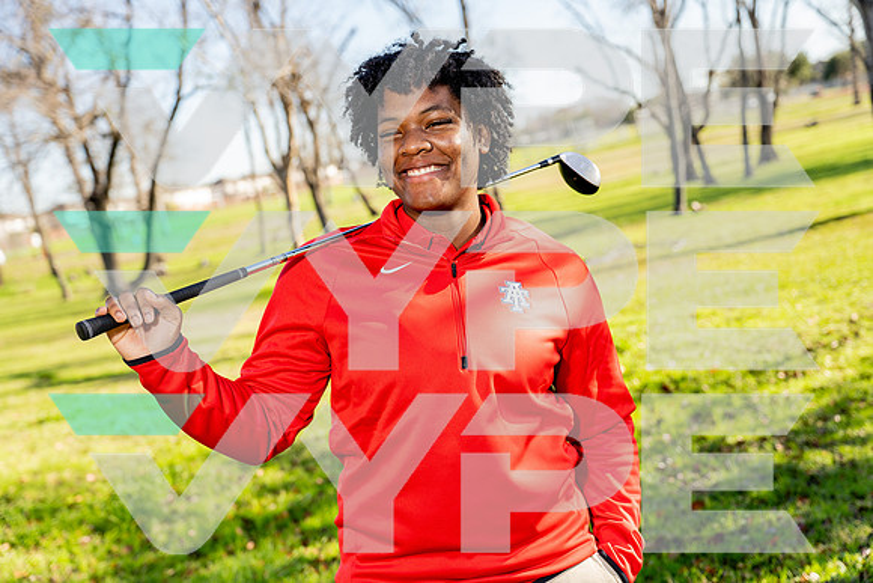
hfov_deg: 38.9
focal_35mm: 51
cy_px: 292
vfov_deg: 26.5
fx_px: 1237
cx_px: 436
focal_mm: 51
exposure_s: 1/250
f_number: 4
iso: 100
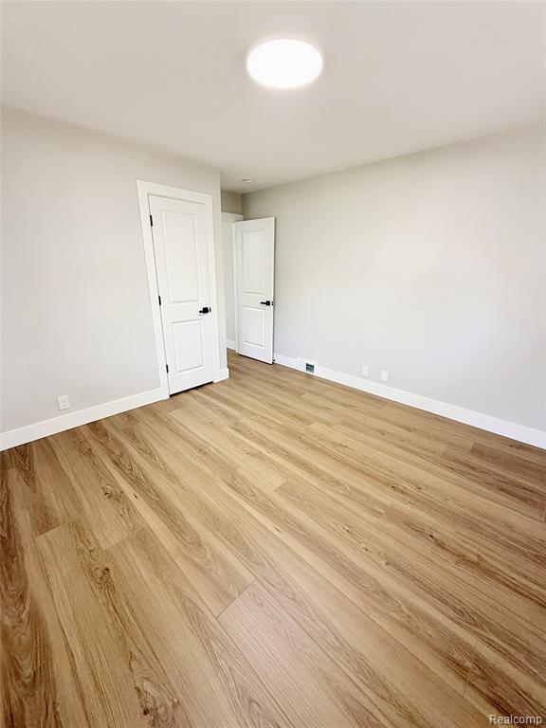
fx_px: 294
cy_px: 364
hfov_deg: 85.7
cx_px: 273
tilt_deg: -18.4
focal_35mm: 14
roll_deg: -1.2
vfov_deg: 102.1
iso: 200
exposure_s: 1/99
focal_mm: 2.22
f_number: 2.2
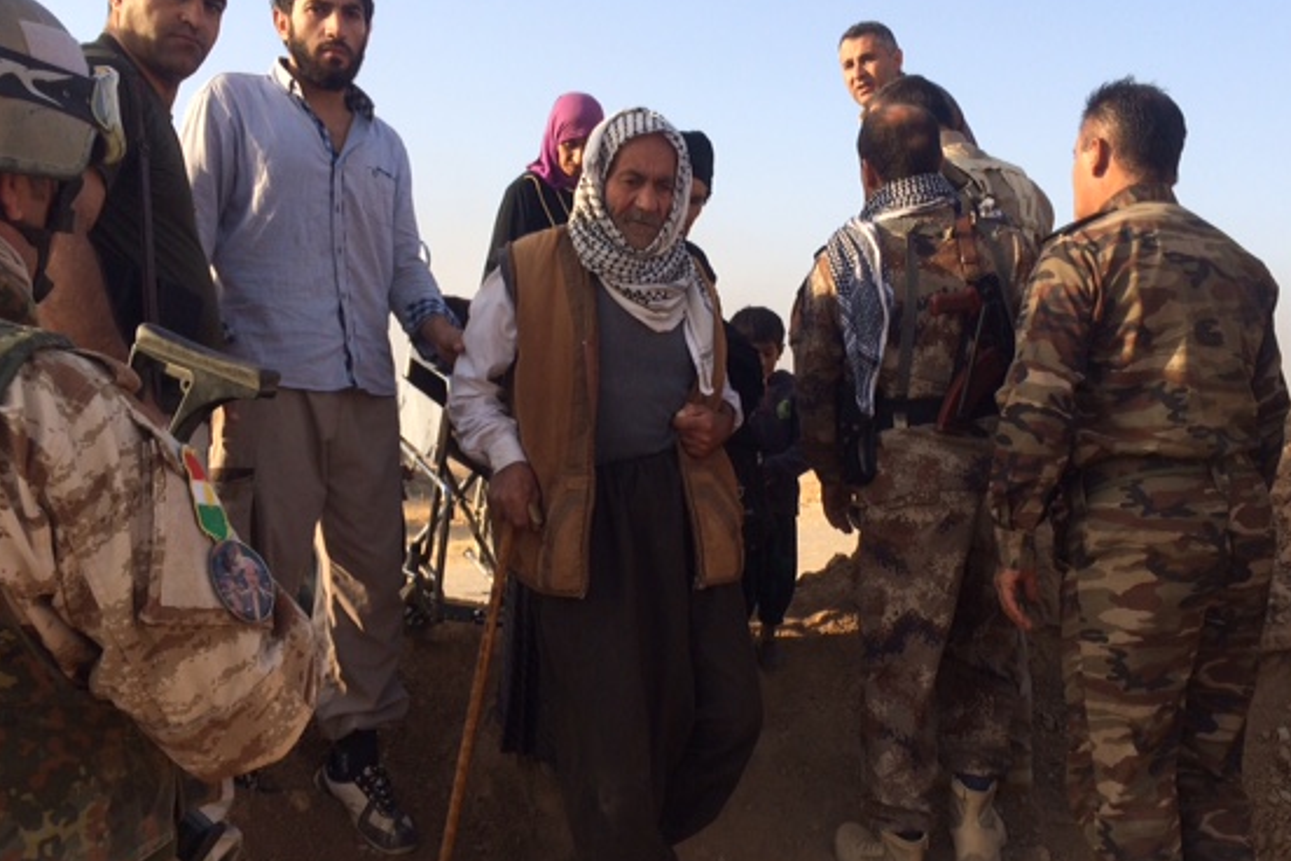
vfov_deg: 37.9
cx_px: 695
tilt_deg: +0.5
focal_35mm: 35
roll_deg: -0.7
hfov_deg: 54.4
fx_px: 1255
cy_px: 438
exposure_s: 1/707
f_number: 2.2
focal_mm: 4.15
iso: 32
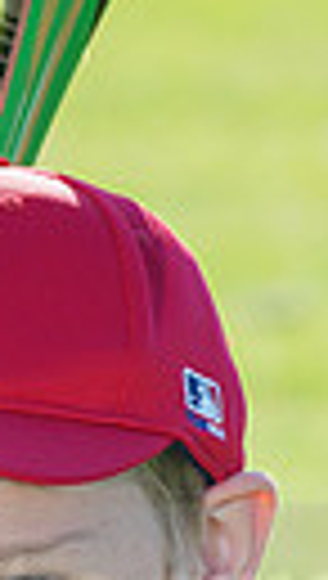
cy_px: 567
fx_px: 14483
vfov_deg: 2.3
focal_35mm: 941
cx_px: 52
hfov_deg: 1.3
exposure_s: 1/200
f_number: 9
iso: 200
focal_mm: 200
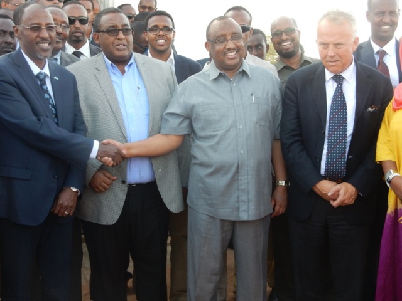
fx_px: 592
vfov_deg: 28.6
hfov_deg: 37.5
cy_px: 150
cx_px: 201
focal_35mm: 51
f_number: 4.5
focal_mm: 9
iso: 125
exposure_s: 1/80
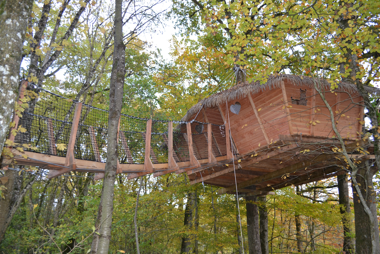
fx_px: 285
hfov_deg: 67.4
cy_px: 127
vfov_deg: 47.9
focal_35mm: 27
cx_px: 190
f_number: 4
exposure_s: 1/80
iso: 400
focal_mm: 18
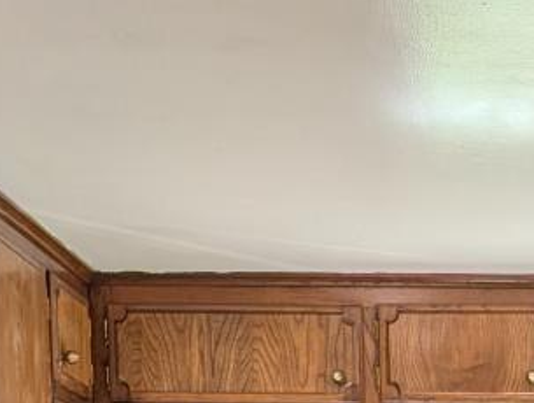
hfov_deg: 15.9
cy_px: 863
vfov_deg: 11.2
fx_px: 1824
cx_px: 685
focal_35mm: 118
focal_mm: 6.9
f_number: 1.68
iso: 22
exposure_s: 1/134
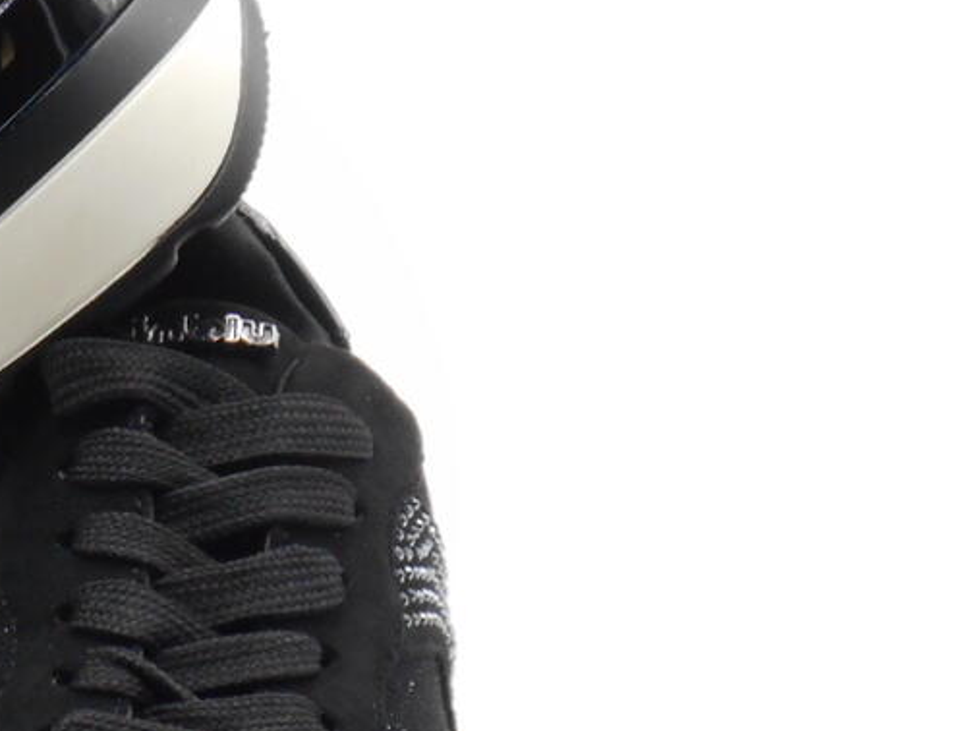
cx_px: -373
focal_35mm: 470
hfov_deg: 4.2
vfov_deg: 3.2
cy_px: 486
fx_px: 13225
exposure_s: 1/30
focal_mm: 28.3
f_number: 6
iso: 180
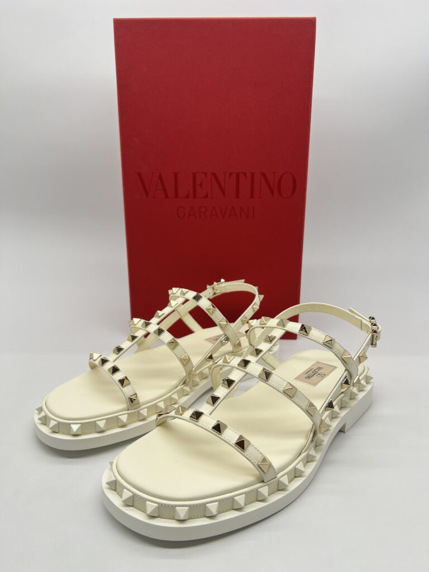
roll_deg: -0.2
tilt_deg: -14.8
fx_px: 430
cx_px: 214
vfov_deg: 67.3
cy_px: 286
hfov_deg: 53.1
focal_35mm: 26
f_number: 1.5
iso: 32
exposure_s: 1/109
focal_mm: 5.7
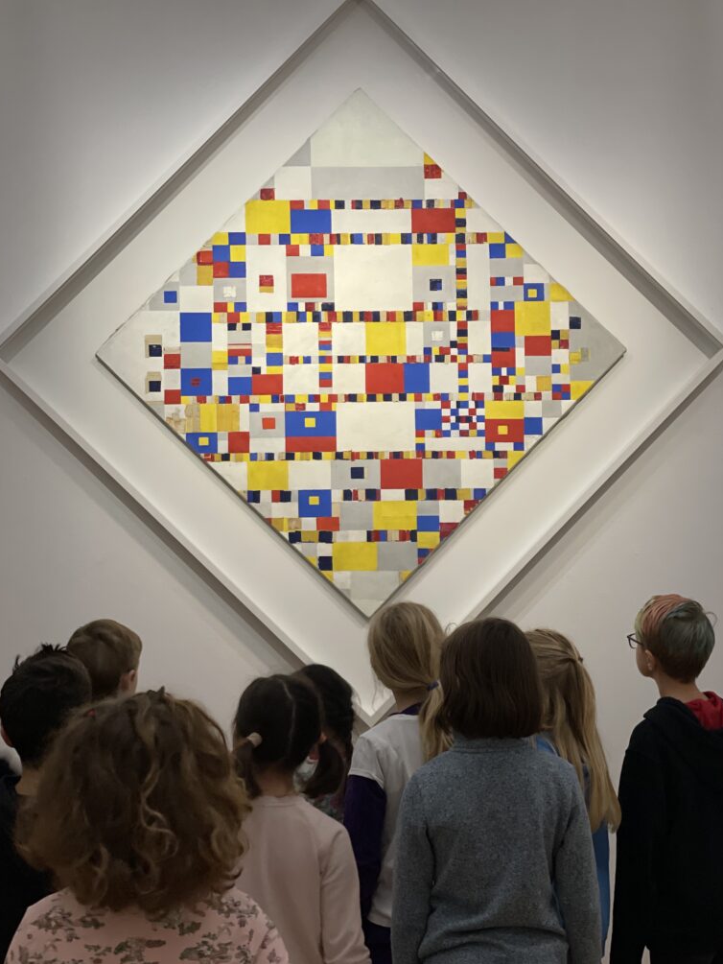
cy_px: 490
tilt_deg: +2.5
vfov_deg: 36.2
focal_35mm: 53
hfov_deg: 27.5
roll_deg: +1.3
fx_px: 1476
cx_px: 361
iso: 250
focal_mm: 6
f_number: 2
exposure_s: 1/39
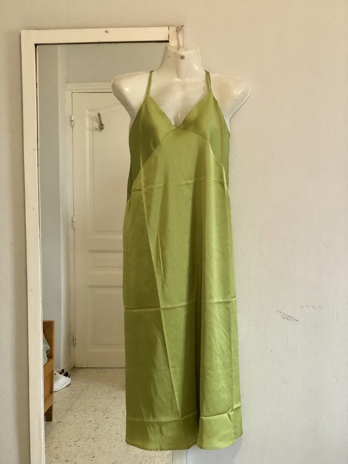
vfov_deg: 33.8
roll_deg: +0.3
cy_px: 232
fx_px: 764
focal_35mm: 57
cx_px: 174
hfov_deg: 25.7
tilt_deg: -3.1
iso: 400
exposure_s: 1/100
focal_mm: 6.6
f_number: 2.8
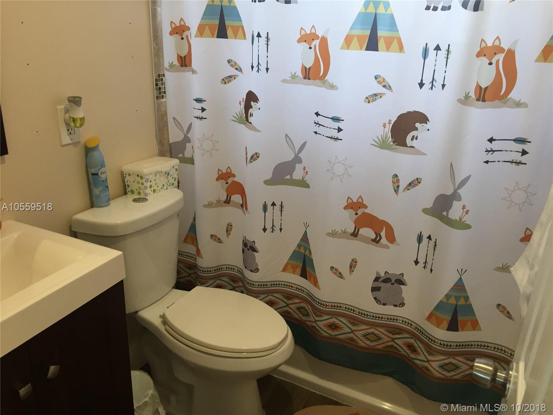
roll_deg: -2.3
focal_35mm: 29
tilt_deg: -22.9
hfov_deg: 61.7
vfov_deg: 48.2
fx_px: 463
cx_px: 276
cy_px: 208
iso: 32
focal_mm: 4.15
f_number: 2.2
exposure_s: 1/30
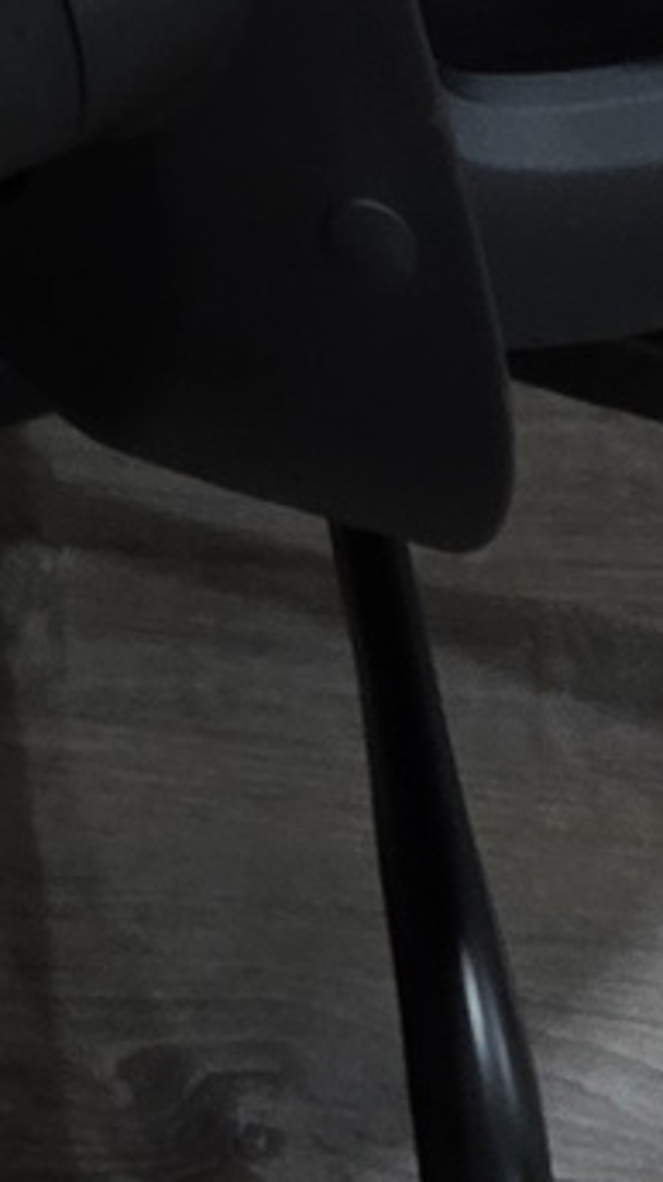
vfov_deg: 16.9
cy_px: -1264
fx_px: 2787
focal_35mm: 89
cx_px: -385
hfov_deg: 12.7
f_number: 1.9
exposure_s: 1/60
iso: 200
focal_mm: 2.2
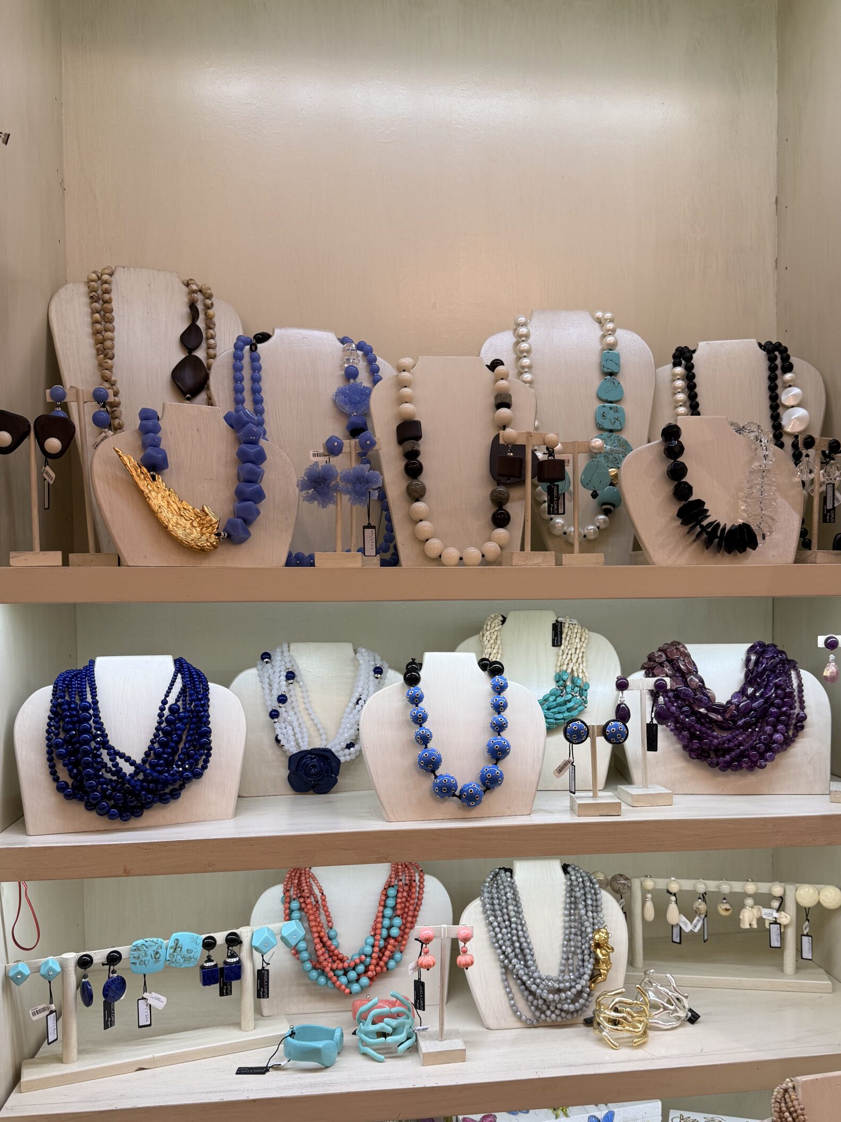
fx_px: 940
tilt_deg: -1.9
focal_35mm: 29
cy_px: 639
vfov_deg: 61.4
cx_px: 467
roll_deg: +0.2
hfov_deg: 48.1
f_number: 1.78
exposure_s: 1/120
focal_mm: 6.76
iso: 80
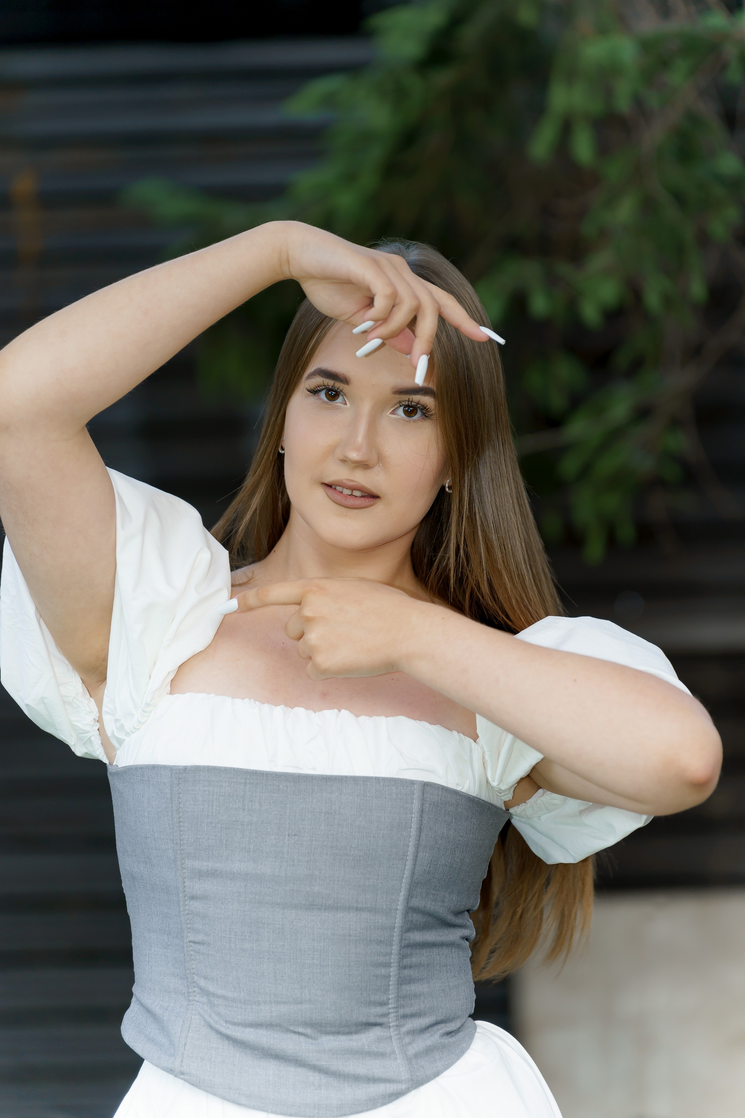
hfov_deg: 9.1
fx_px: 4656
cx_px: 372
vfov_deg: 13.7
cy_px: 559
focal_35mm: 150
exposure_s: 1/125
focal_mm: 150
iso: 200
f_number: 3.2
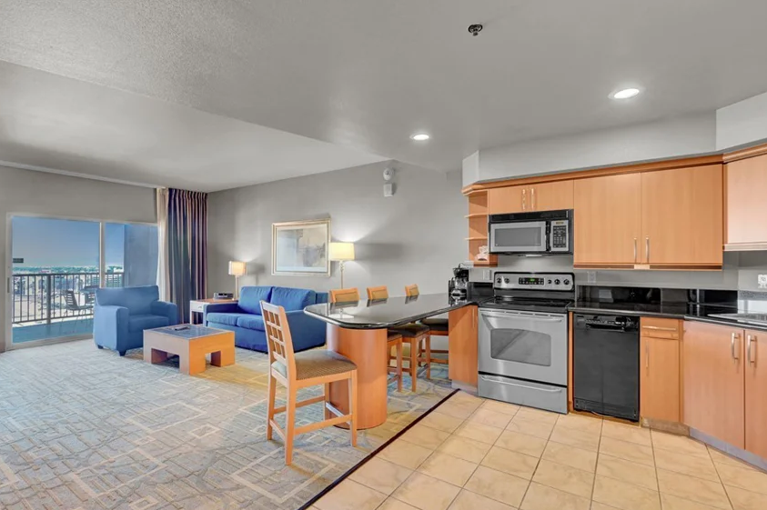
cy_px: 251
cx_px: 358
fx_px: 362
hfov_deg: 93.2
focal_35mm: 17
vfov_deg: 70.4
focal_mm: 14
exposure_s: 1/2
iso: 400
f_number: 8
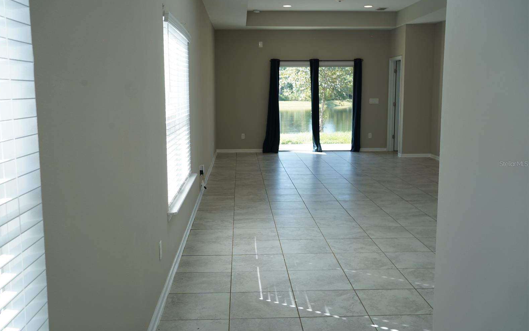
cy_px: 164
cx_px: 262
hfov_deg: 54.0
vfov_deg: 35.3
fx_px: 519
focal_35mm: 36
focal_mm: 35
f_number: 7.1
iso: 320
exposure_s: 1/60
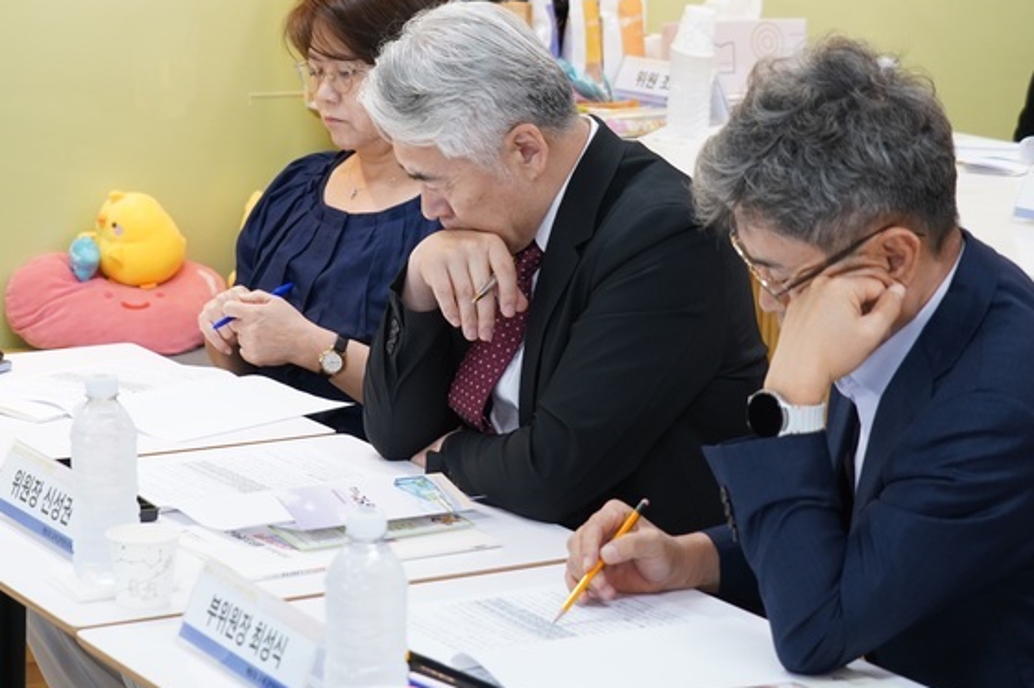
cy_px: 314
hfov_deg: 27.4
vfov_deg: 18.4
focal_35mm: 74
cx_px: 521
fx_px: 2125
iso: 1000
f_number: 5
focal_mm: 66
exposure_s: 1/80
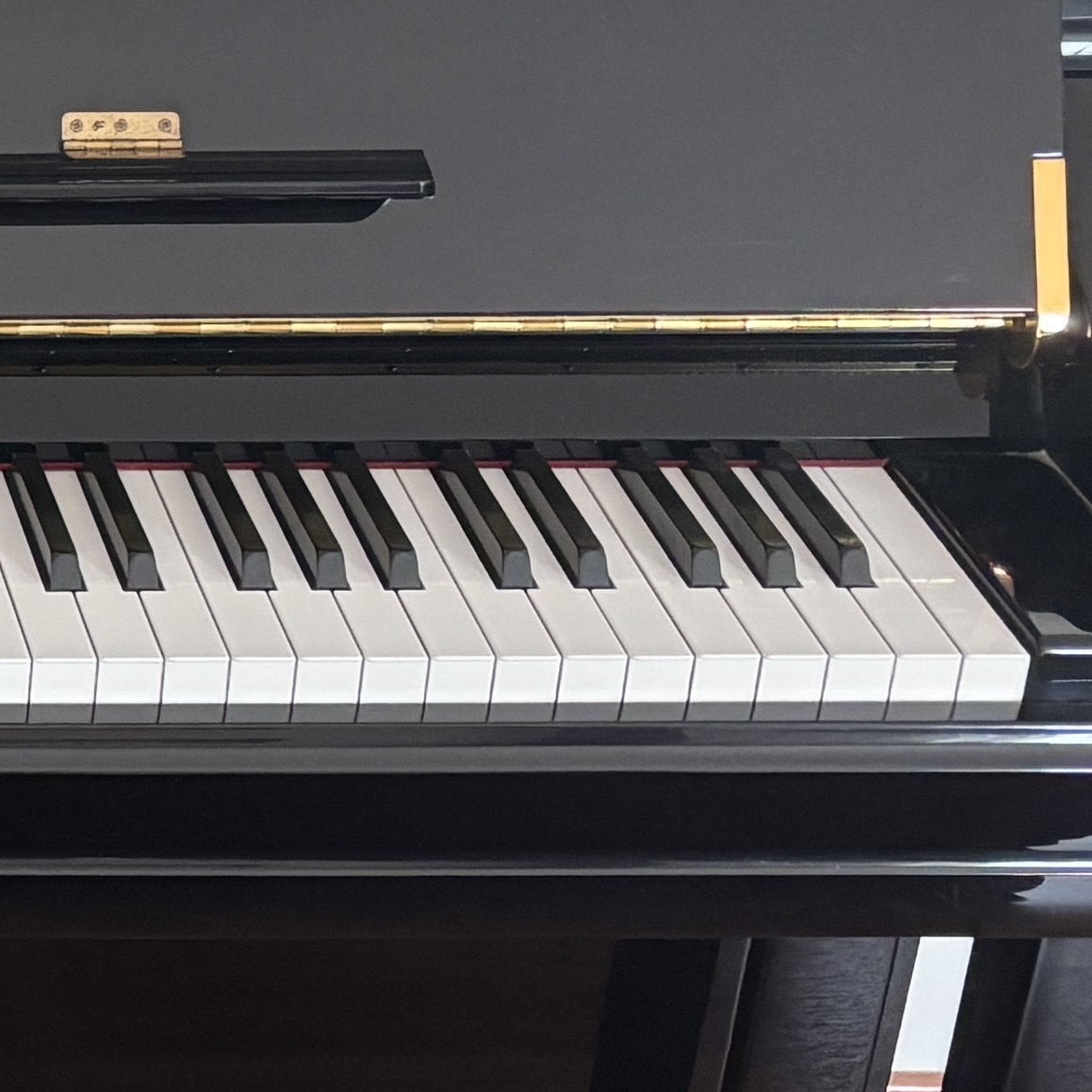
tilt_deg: -27.2
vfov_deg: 15.5
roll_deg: +2.1
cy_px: 323
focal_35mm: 112
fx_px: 3997
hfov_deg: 13.7
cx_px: -928
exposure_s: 1/60
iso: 250
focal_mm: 5.96
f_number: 1.6
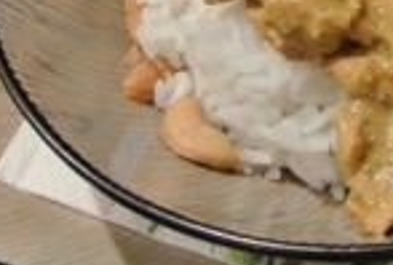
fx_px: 1522
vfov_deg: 9.3
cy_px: -276
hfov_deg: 14.3
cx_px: 457
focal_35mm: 139
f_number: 3.8
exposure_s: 1/10
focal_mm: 12.2
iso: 800
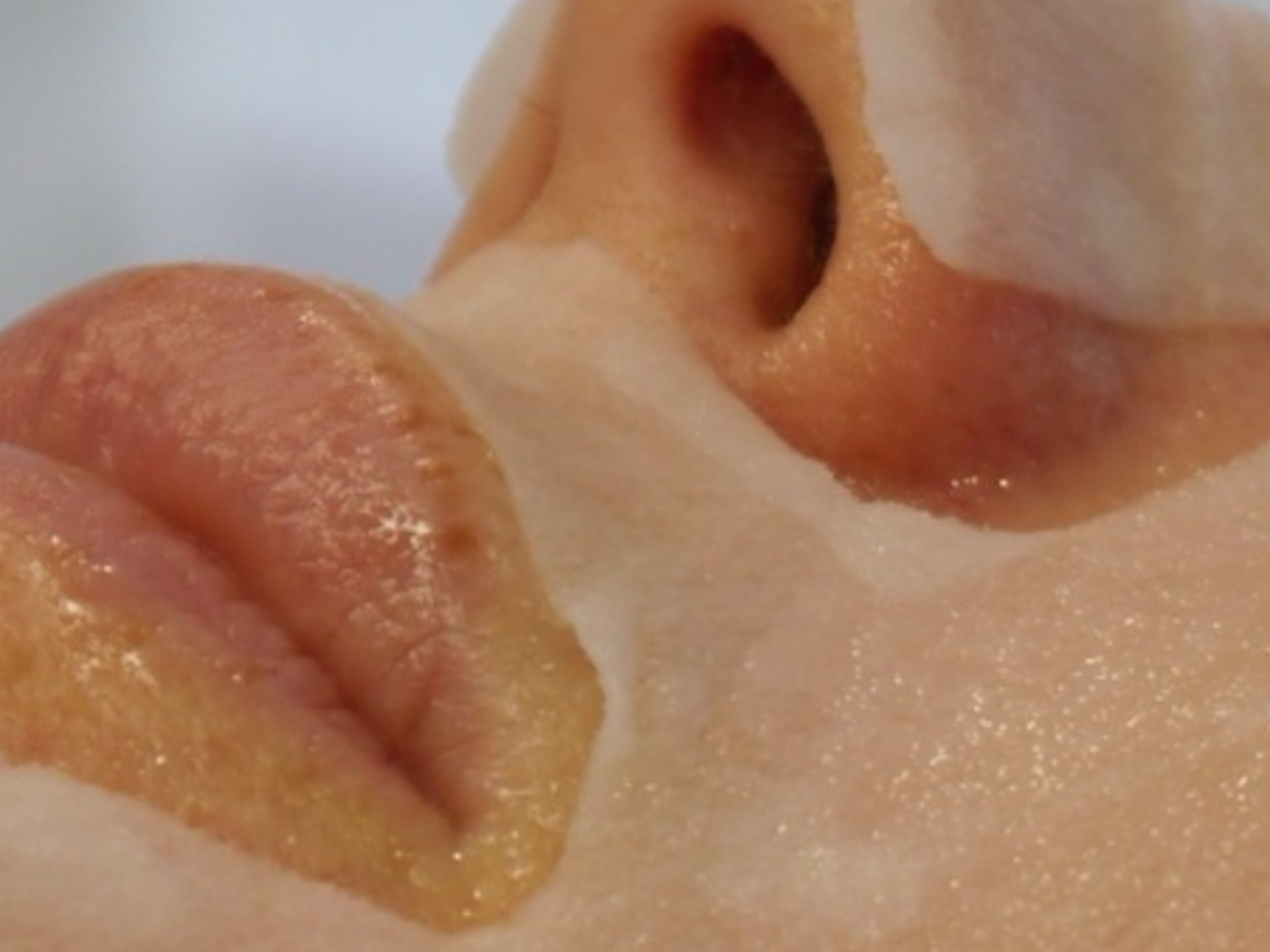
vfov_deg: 6.1
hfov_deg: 8.0
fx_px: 8950
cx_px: 1678
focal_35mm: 244
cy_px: 918
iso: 160
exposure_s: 1/125
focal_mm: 25
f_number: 5
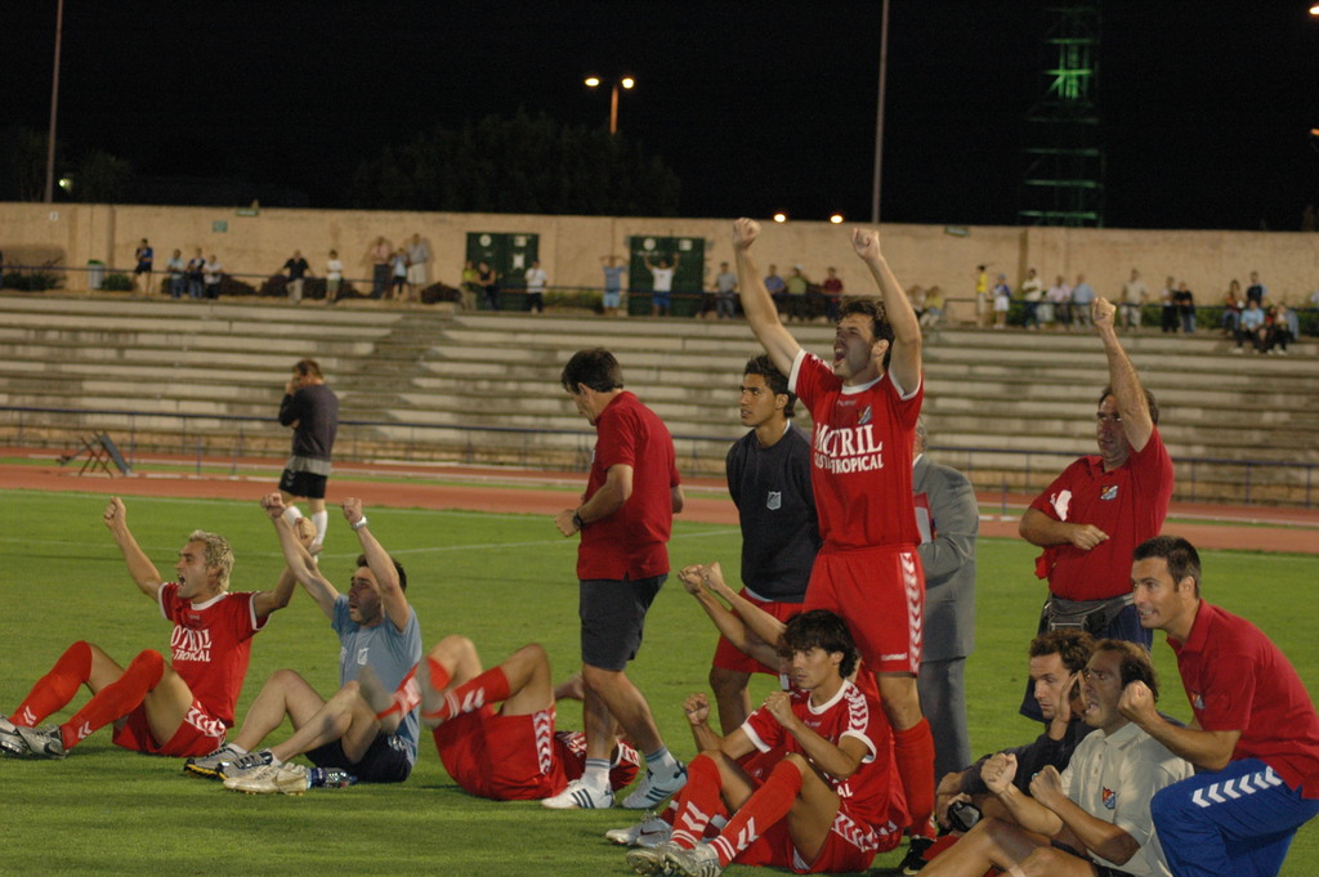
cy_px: 438
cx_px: 660
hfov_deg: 17.5
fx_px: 4283
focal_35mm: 117
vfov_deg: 11.7
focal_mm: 78
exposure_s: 1/60
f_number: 4.2
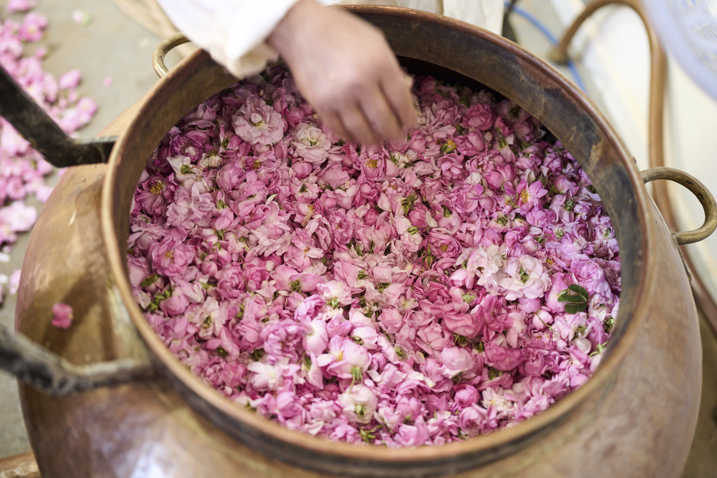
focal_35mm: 35
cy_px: 239
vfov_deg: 37.9
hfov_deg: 54.4
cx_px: 358
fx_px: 697
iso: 500
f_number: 1.4
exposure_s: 1/80
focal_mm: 35
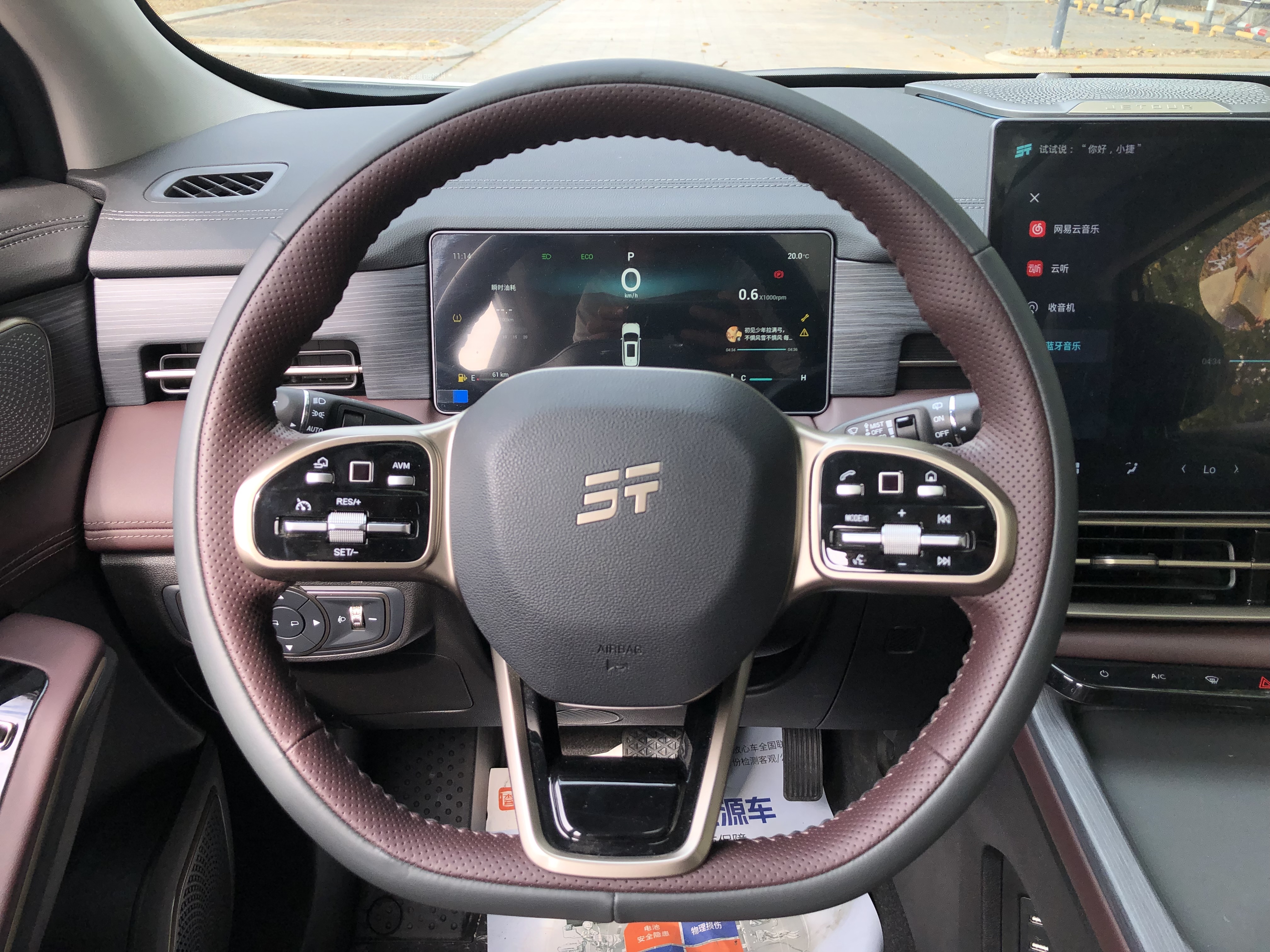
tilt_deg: -28.3
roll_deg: -1.5
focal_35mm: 28
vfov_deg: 49.7
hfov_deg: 63.4
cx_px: 635
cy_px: 476
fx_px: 1027
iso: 20
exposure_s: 1/251
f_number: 1.8
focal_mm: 3.99
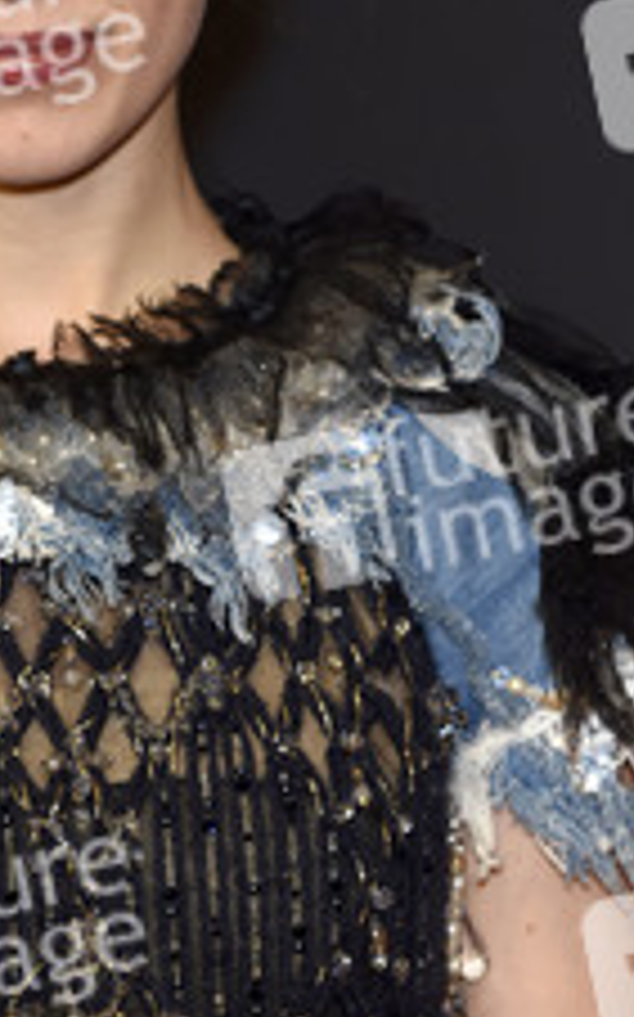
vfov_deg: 5.2
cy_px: 270
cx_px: 45
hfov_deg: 3.2
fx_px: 11238
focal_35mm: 406
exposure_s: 1/800
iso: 640
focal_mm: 150
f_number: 3.5
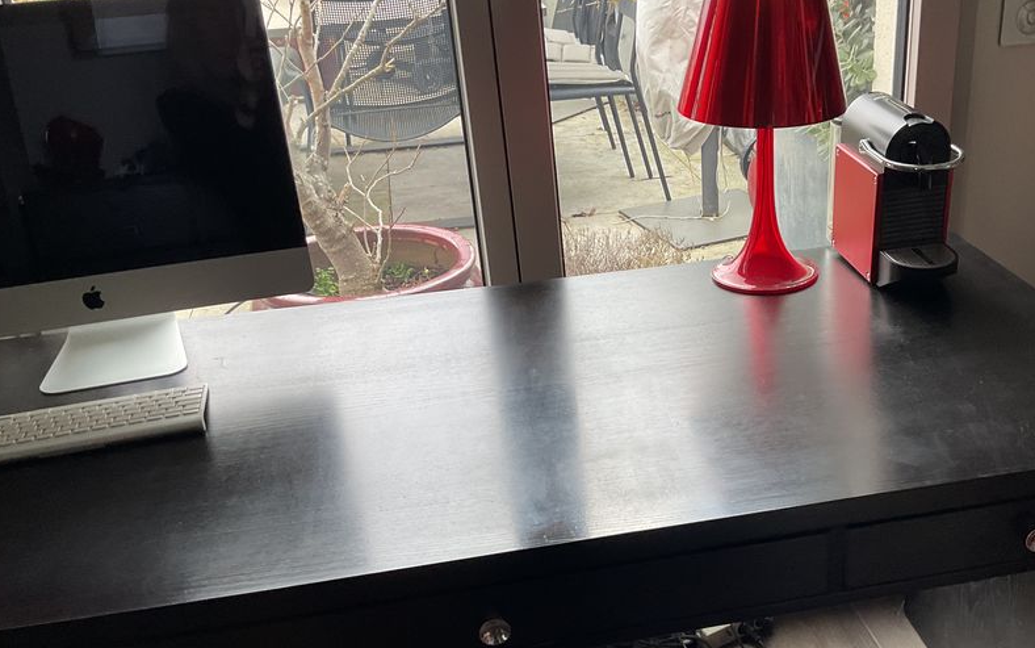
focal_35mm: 39
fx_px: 1100
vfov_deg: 32.6
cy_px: 405
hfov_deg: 49.9
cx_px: 644
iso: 40
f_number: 1.8
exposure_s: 1/60
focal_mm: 3
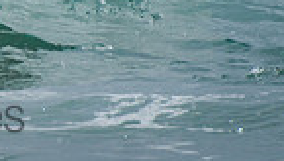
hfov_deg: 0.9
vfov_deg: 0.5
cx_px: -127
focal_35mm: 2511
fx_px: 18934
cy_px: -211
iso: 360
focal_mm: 400
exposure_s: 1/2000
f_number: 5.6
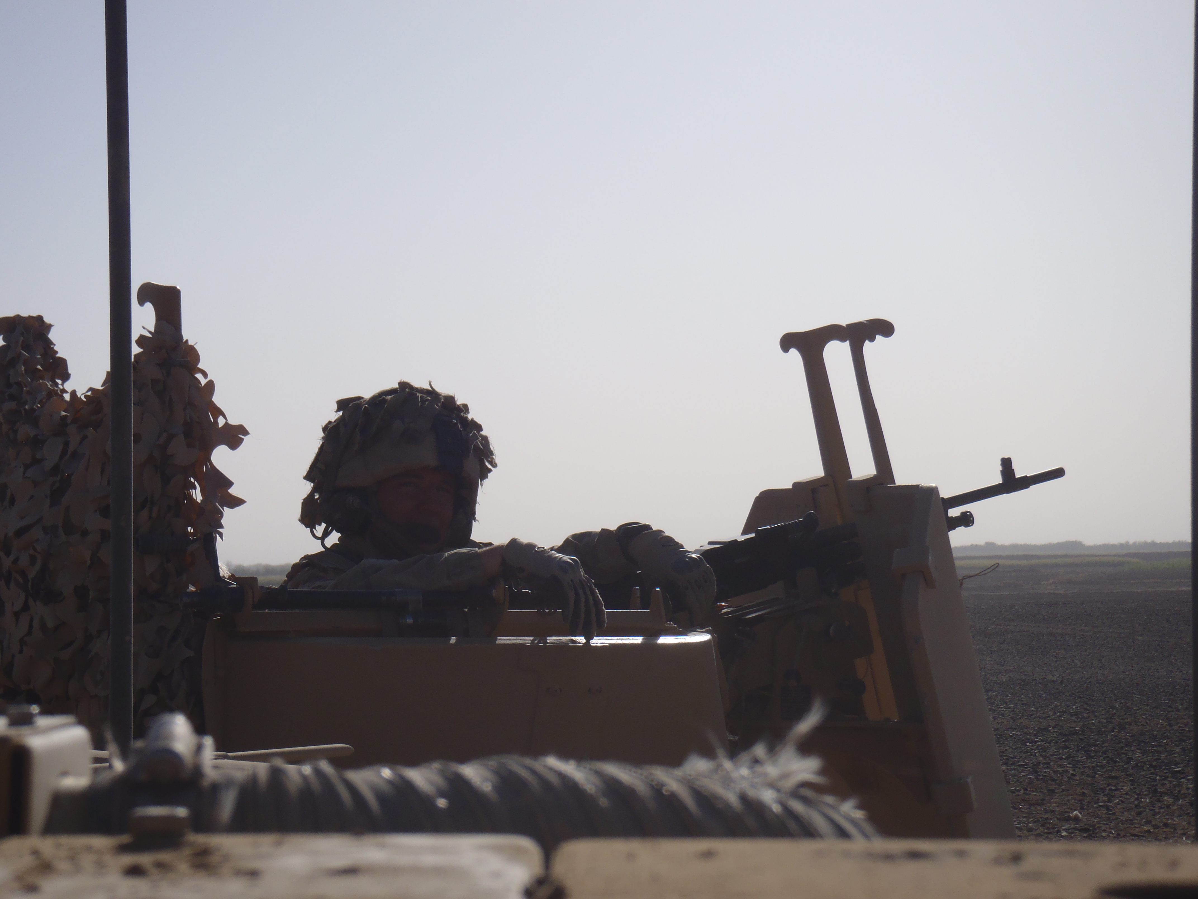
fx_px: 2907
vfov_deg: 17.6
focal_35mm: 84
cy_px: 450
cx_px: 599
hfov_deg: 23.3
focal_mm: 15.06
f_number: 11
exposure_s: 1/200
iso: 80
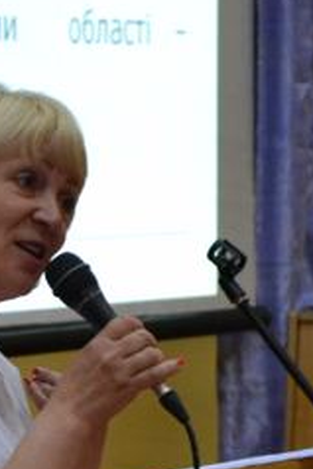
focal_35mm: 225
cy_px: 408
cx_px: -27
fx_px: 2935
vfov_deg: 9.1
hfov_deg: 6.1
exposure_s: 1/80
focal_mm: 55
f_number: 5.6
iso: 3200
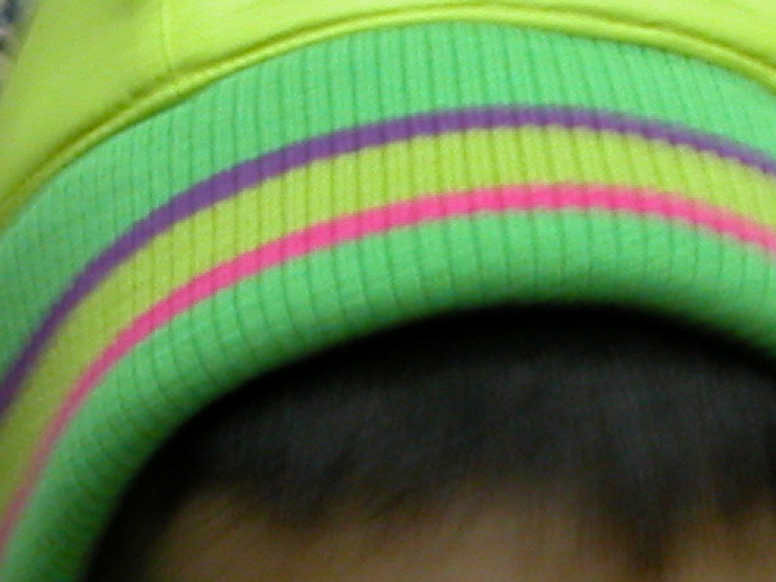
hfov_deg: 11.2
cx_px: 303
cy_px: 591
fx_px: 3945
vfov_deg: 8.4
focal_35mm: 176
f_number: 2.8
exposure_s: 1/3.9
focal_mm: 8.9
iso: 133
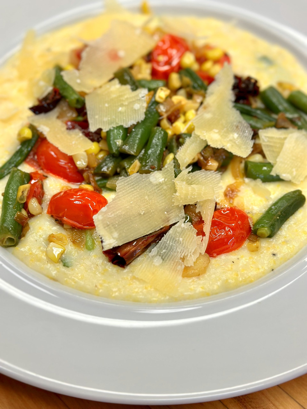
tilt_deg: -55.3
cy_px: 204
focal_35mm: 48
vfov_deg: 39.7
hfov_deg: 30.3
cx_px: 154
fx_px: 568
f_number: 1.78
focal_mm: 6.86
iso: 80
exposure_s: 1/120
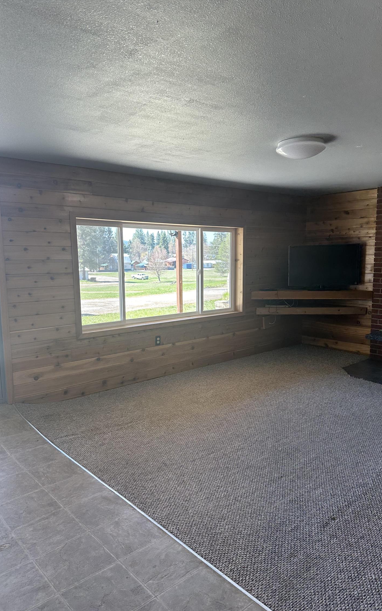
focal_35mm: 26
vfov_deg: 70.4
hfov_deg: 47.6
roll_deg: +0.2
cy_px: 311
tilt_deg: -7.8
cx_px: 203
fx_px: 433
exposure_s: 1/165
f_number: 1.78
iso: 100
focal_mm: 6.86
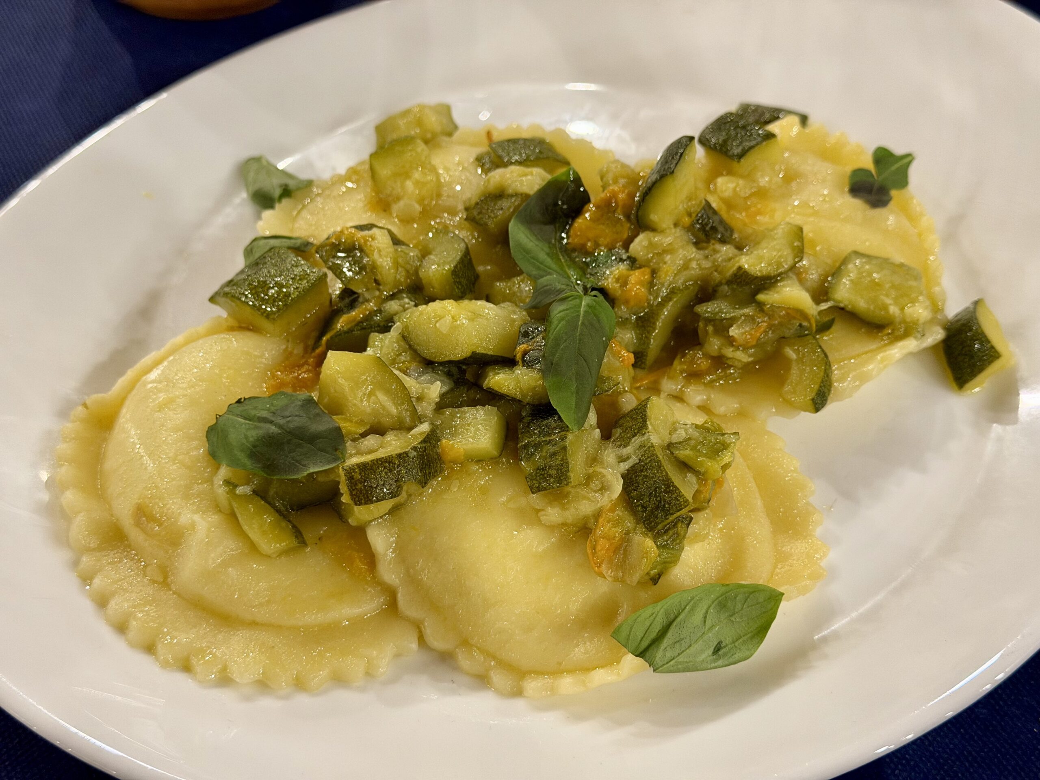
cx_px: 520
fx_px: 1442
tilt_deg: -48.4
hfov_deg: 39.7
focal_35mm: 48
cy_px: 390
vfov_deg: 30.3
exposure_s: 1/33
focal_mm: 6.76
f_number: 1.78
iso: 250
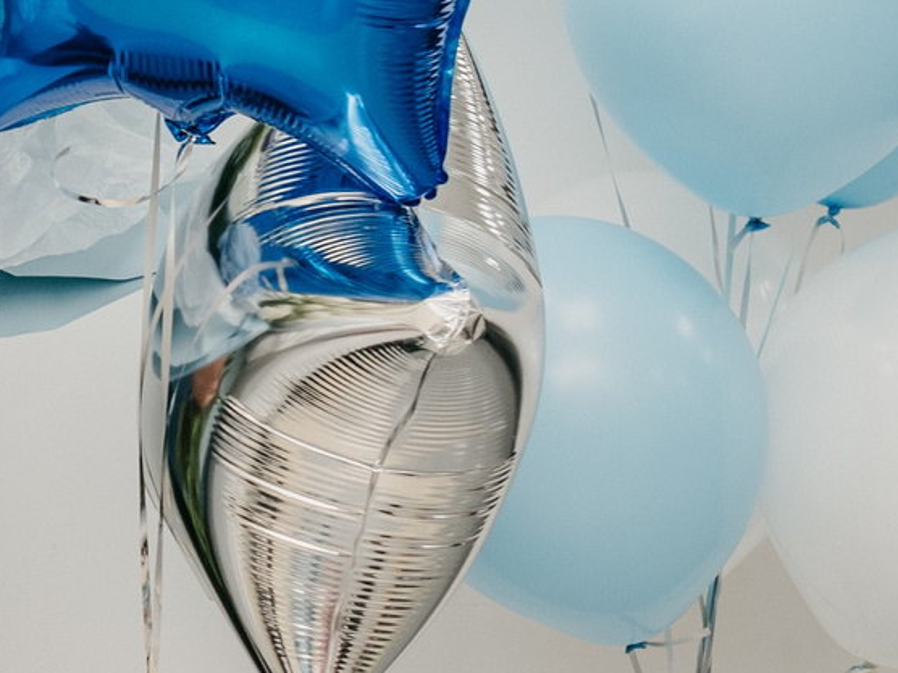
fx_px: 3813
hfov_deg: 12.1
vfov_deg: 10.0
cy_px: 69
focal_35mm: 147
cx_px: -804
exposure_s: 1/200
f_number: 4
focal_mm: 32
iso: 320
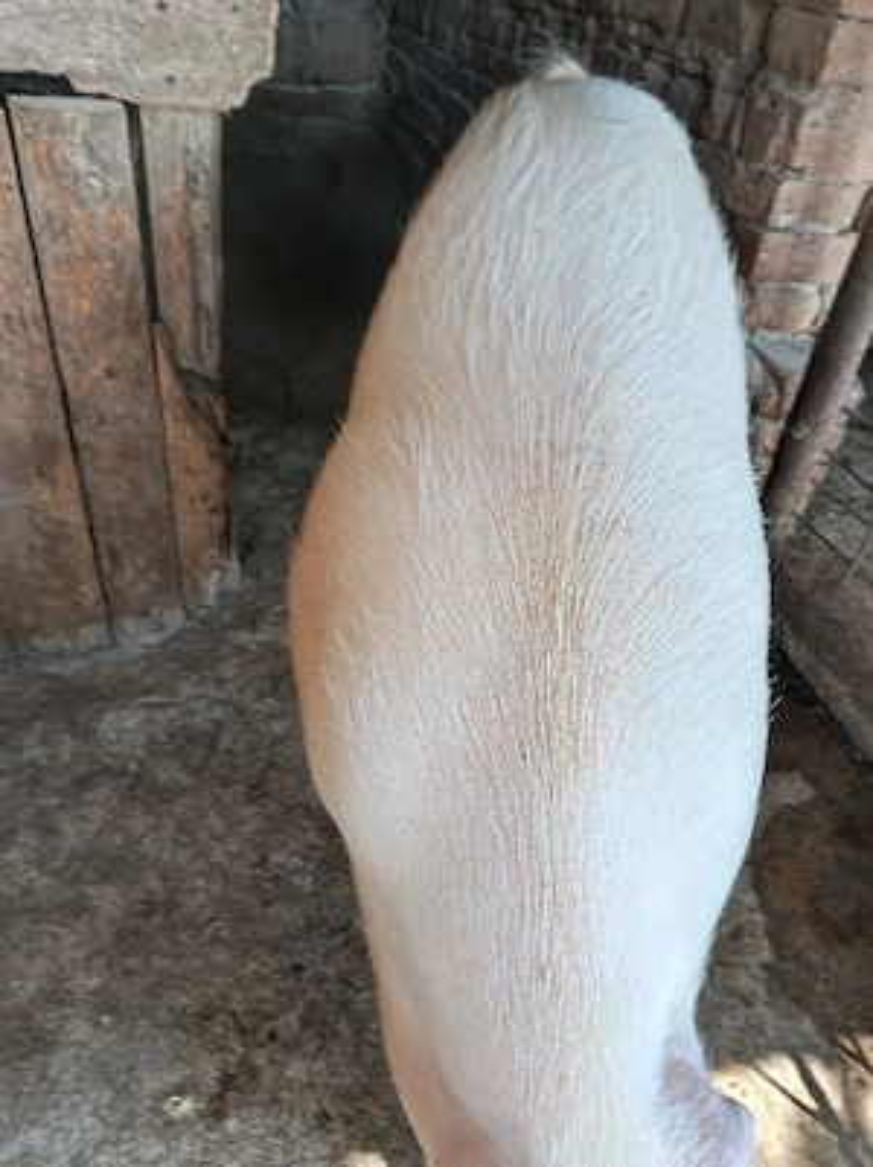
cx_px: 436
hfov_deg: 56.7
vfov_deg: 71.6
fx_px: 808
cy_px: 584
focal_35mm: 24
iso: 1232
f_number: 1.75
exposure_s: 1/100
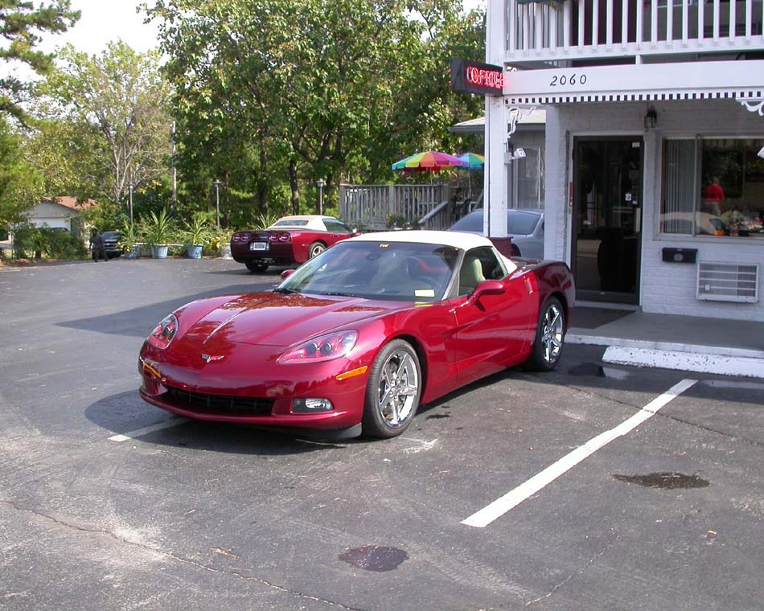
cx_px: 360
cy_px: 303
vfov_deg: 37.3
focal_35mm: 40
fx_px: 904
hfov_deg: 45.8
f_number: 5.3
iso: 100
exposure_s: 1/164
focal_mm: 7.85
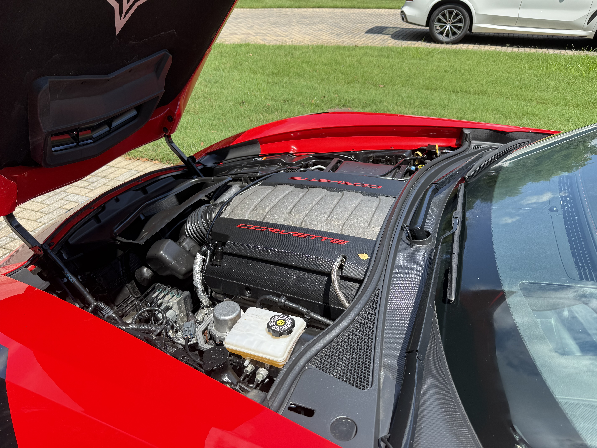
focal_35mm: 24
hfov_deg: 71.6
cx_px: 298
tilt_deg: -31.0
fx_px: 414
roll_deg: +0.4
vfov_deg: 56.8
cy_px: 224
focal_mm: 6.76
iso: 80
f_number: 1.78
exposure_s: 1/1727
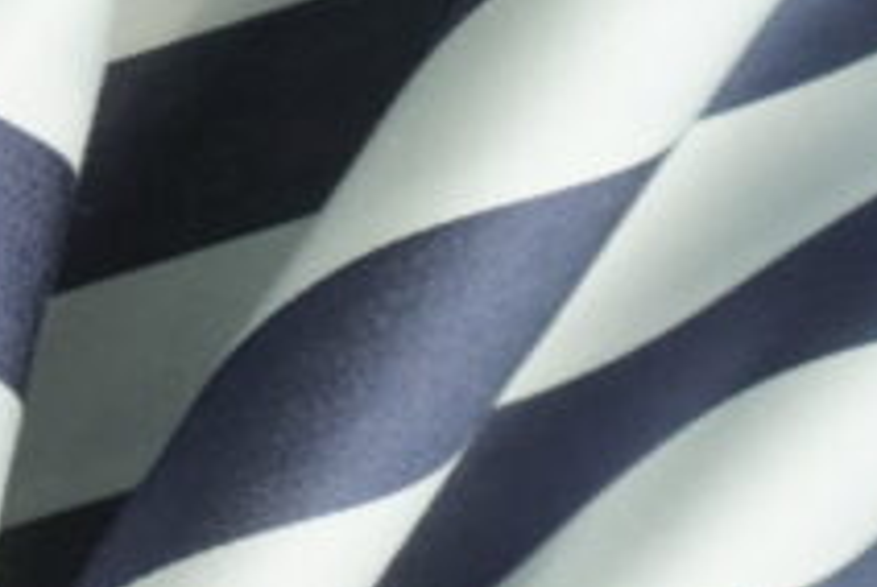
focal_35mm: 116
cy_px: 641
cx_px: -1121
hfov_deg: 13.6
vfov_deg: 11.7
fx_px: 2830
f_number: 5.6
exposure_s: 1/500
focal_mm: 16
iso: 1600
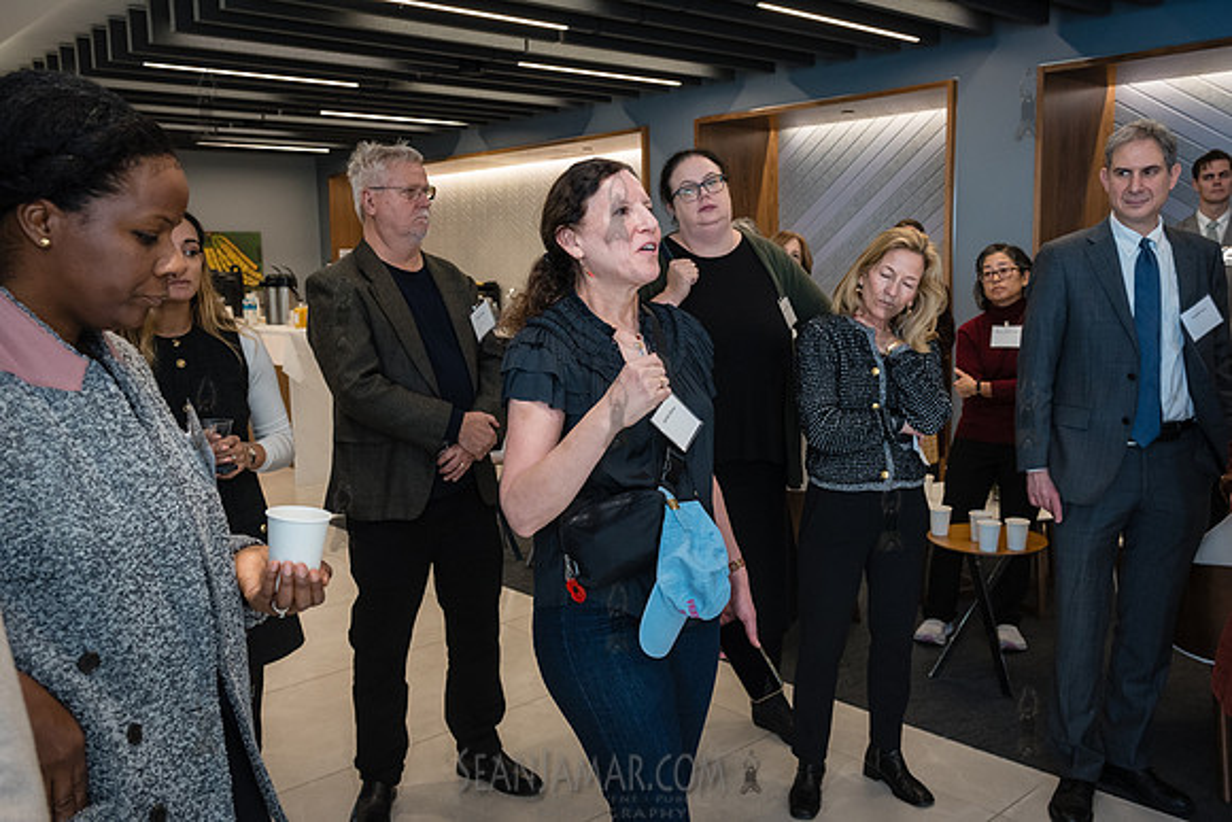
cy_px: 411
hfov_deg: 58.7
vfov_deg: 41.1
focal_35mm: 32
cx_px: 616
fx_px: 1095
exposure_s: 1/160
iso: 2000
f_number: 5
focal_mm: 32
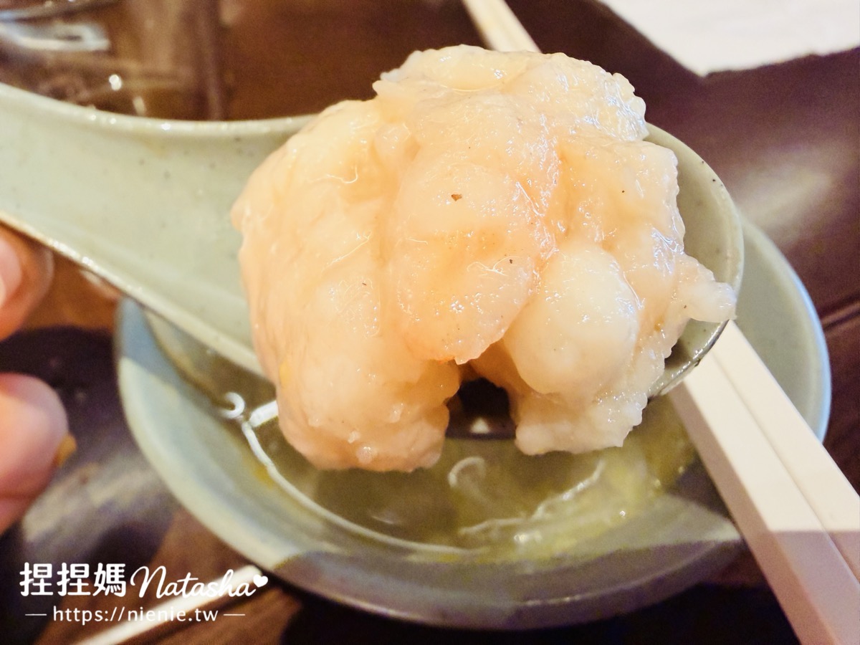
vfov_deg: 56.8
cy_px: 322
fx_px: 596
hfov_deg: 71.6
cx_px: 430
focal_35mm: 24
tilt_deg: -48.0
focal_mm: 2.22
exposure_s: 1/60
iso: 400
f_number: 2.2
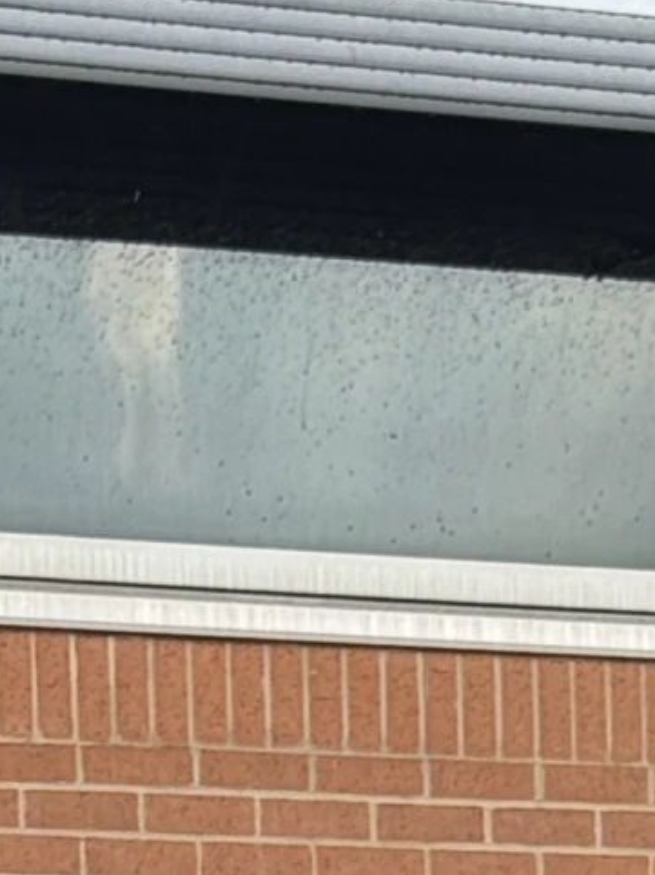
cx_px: 123
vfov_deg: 7.3
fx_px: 6439
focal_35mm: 255
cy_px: 2082
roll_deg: +1.2
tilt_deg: -4.8
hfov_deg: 5.8
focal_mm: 6.76
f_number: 1.78
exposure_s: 1/685
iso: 64
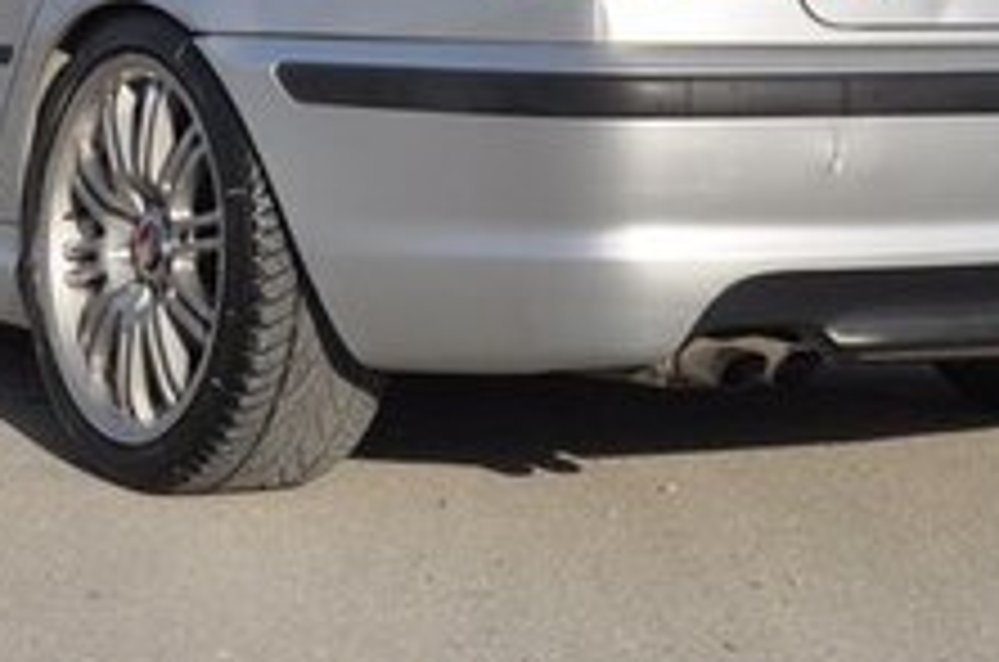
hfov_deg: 15.7
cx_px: 162
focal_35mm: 129
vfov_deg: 10.2
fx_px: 3586
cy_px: -302
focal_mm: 29
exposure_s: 1/400
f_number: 10
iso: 200
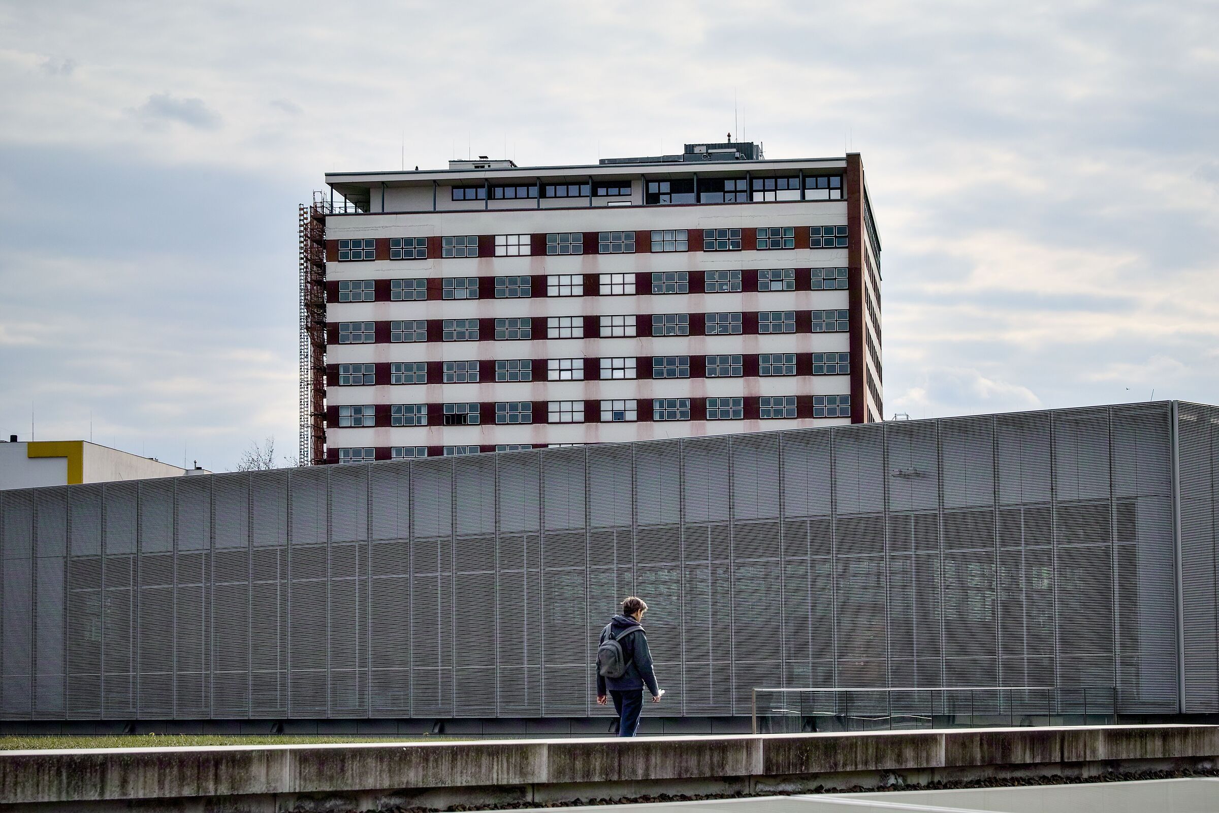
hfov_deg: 21.9
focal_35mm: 93
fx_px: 3149
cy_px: 406
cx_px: 610
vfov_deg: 14.7
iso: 100
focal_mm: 70
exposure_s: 1/1250
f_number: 5
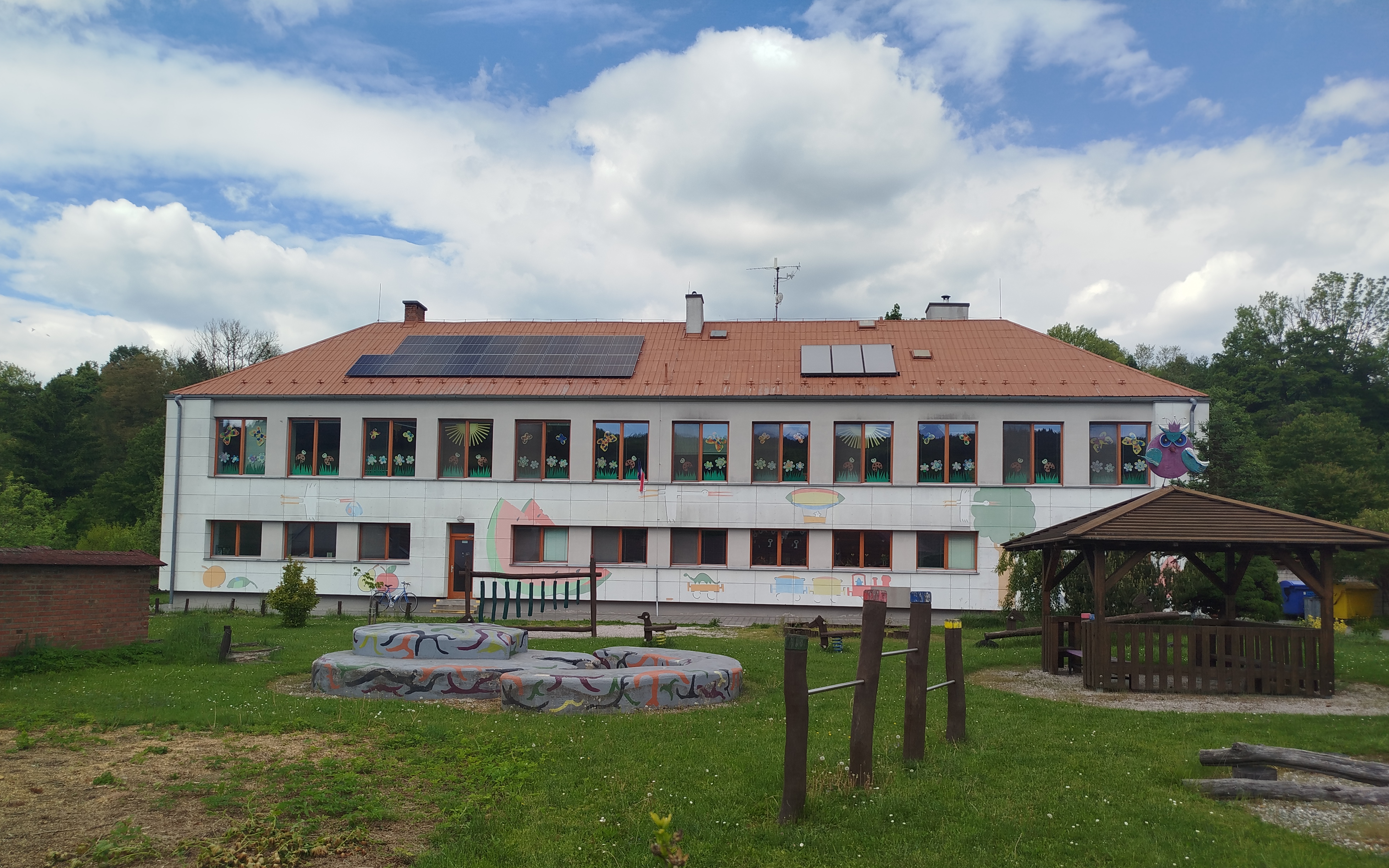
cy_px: 532
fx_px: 984
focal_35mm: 26
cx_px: 688
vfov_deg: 47.2
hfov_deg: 70.4
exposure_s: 1/1215
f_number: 1.7
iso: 50
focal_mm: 5.31
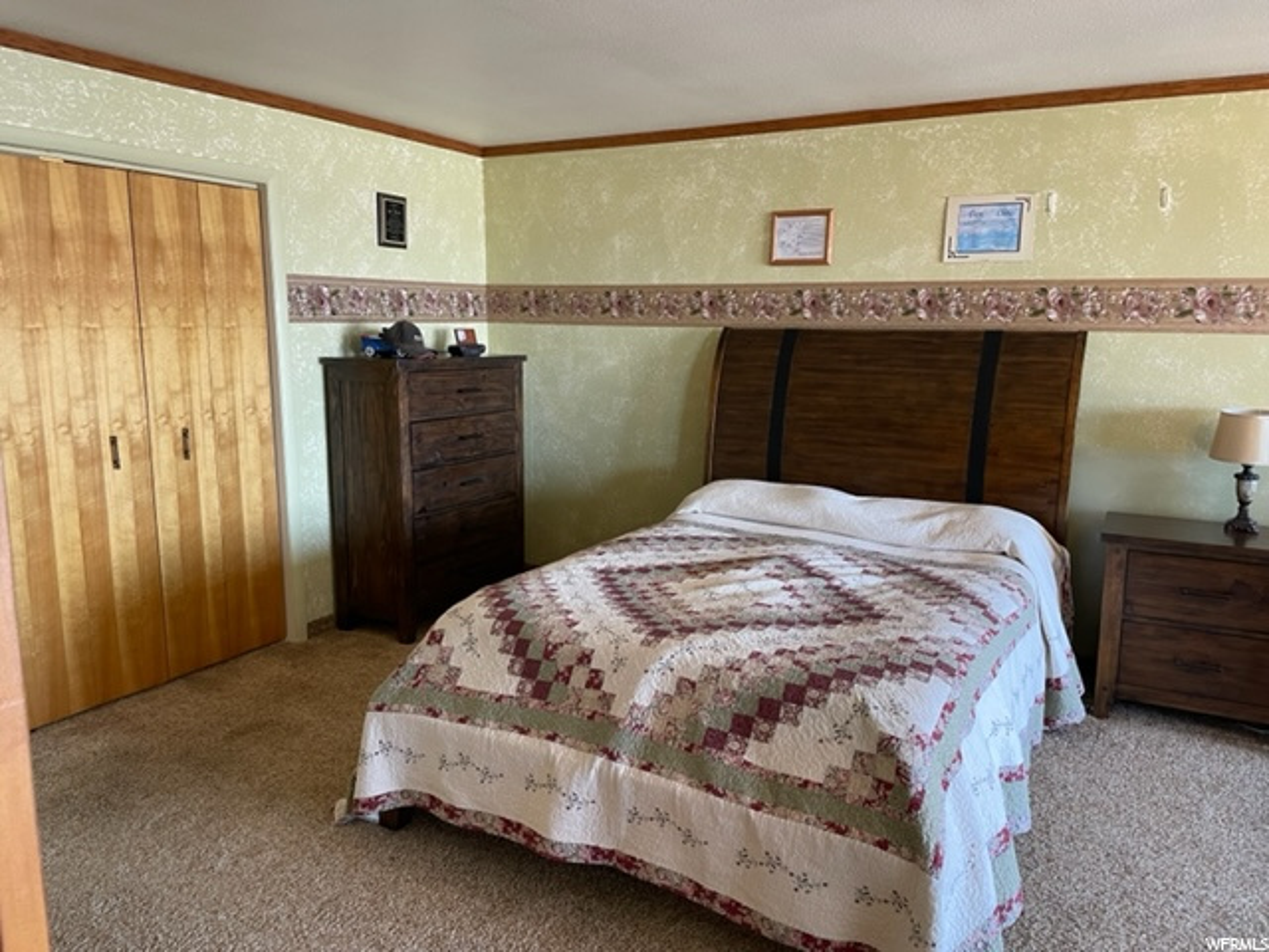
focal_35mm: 26
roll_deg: -0.2
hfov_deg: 67.3
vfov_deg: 53.1
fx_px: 953
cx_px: 634
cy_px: 476
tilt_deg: -10.8
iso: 125
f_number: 1.6
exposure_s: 1/60
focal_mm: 4.2
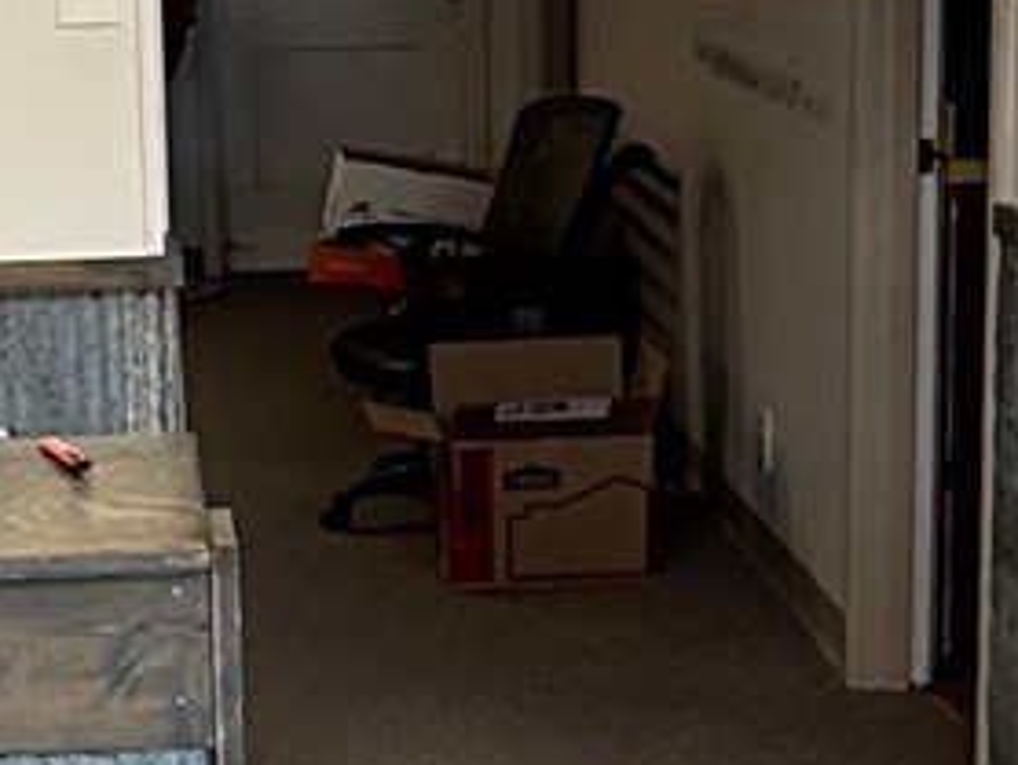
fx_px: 3032
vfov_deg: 14.4
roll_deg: +1.6
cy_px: 490
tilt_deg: -10.6
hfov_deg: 18.9
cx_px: 231
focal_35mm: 103
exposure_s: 1/120
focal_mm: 2.22
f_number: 2.2
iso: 125
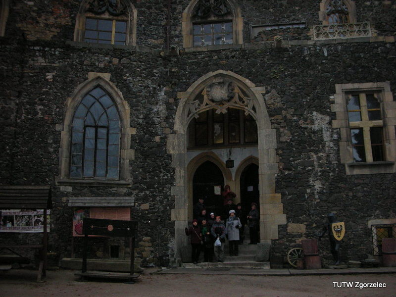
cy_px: 148
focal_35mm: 35
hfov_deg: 52.6
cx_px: 198
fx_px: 400
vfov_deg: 40.7
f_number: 3
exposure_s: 1/60.1
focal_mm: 5.8
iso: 200
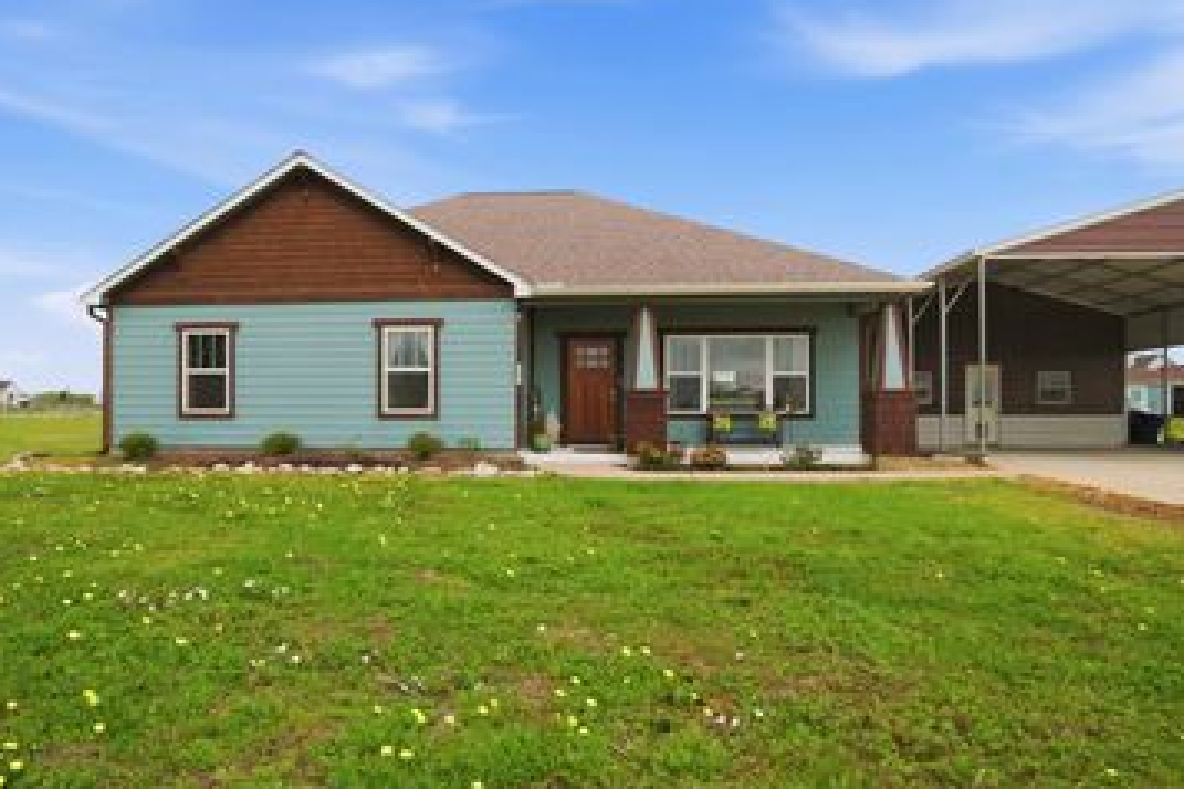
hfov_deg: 81.1
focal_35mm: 21
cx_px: 554
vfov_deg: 59.4
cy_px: 419
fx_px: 691
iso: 800
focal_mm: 10
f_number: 10
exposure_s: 1/200
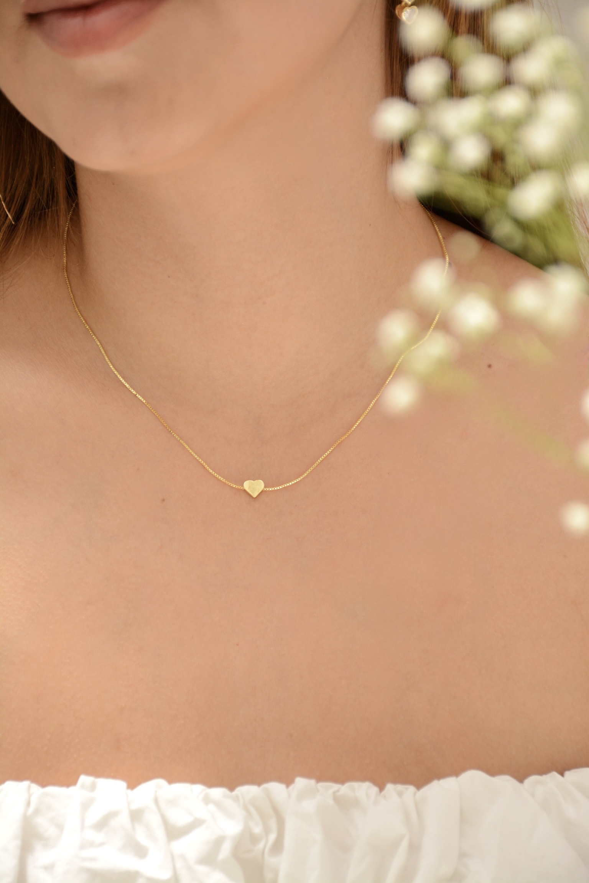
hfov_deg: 8.7
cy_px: 442
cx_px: 294
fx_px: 3865
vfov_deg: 13.0
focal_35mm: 158
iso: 500
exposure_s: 1/800
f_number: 7.1
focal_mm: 105
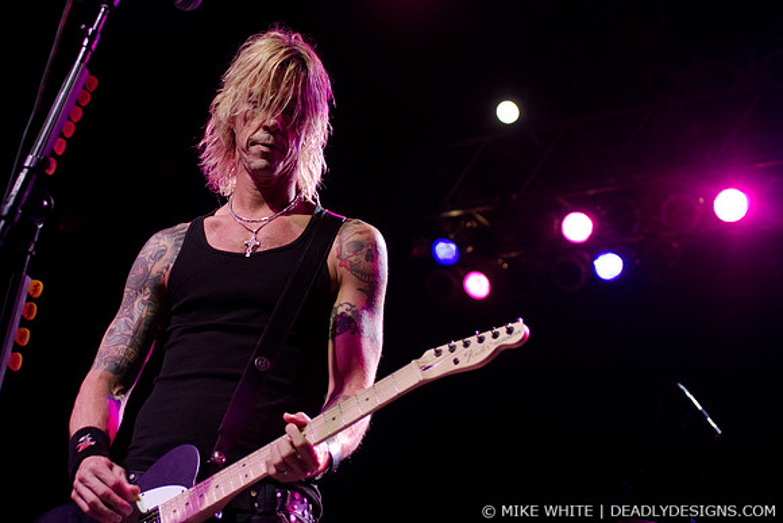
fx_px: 1305
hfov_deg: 33.4
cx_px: 392
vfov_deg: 22.6
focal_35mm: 60
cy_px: 262
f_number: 3.2
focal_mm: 40
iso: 1600
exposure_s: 1/320
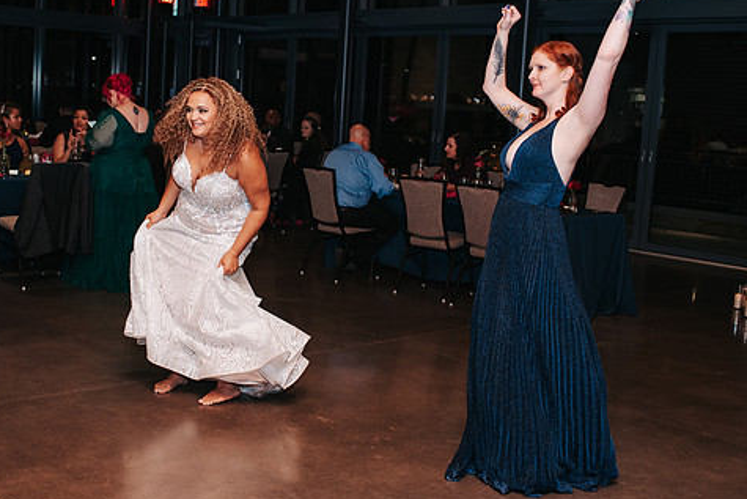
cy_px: 220
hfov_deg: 40.7
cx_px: 267
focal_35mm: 48
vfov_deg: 28.1
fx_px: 996
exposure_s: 1/200
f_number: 2.8
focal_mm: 35
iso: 1000
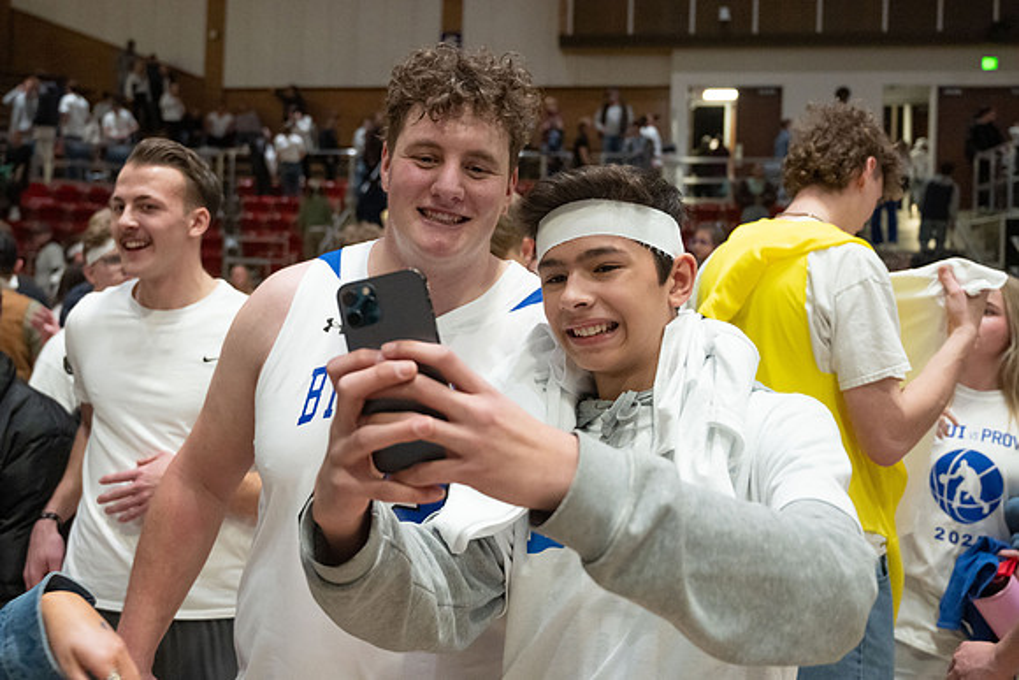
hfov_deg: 46.5
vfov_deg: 32.1
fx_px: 1177
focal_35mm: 42
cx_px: 405
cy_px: 272
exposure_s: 1/250
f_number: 4
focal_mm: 34.5
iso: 4000
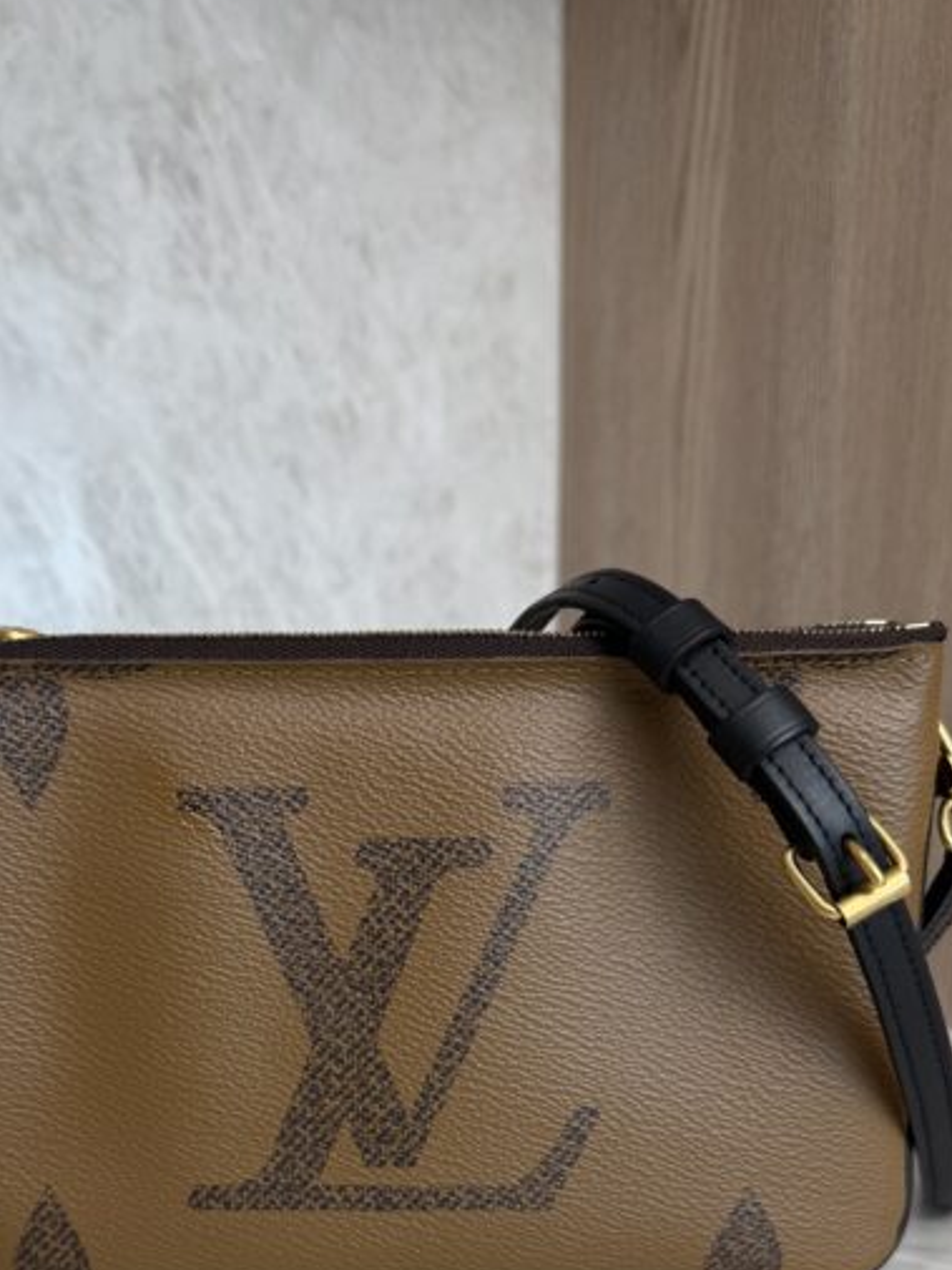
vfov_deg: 47.0
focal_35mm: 38
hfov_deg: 37.5
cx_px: 349
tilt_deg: -13.3
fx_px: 1393
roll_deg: +1.9
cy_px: 966
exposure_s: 1/120
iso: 64
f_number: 1.78
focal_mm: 6.76
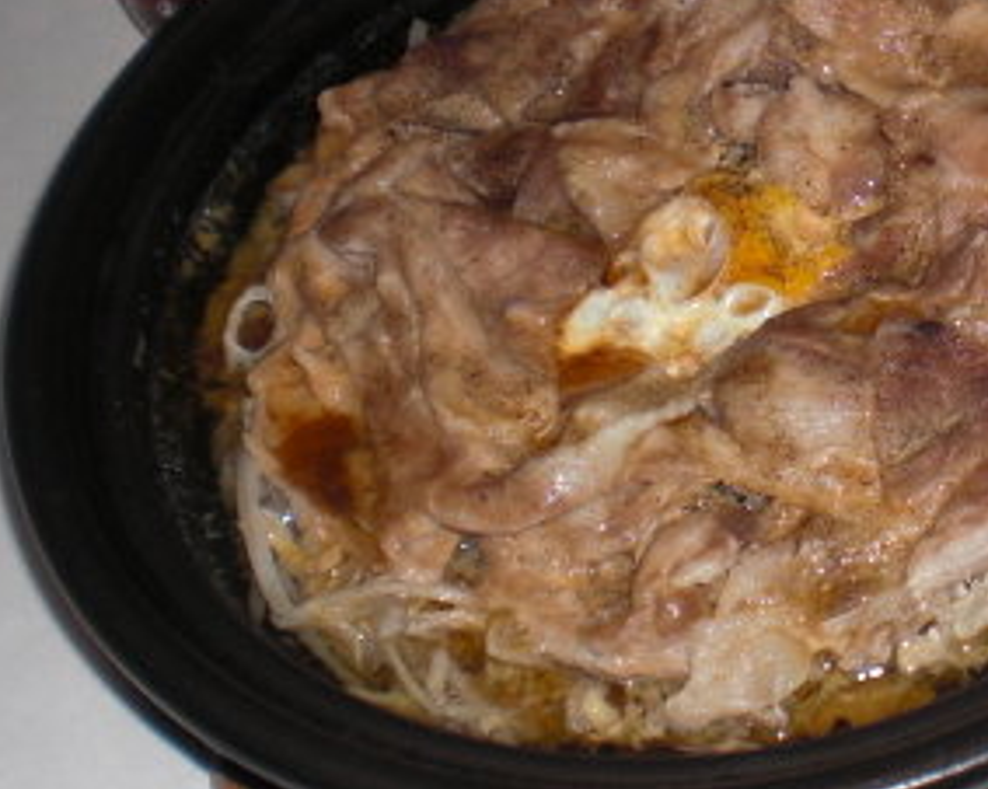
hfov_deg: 21.7
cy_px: 206
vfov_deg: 18.2
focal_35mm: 84
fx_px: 2455
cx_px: 1047
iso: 64
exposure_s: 1/60
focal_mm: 6.3
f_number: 3.1
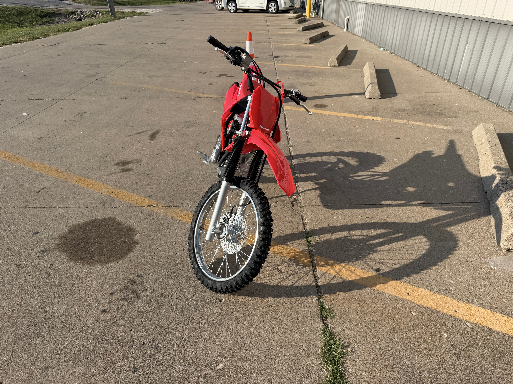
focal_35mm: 24
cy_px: 192
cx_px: 256
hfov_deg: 71.6
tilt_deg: -27.1
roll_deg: +0.1
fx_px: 356
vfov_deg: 56.8
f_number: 1.78
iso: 80
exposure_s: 1/3425
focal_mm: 6.76
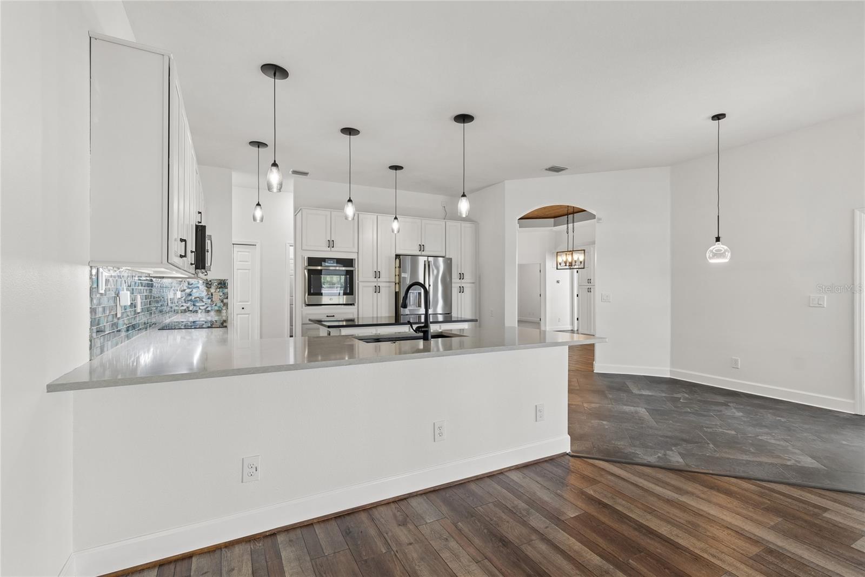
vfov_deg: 77.3
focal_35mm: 15
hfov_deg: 100.4
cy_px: 288
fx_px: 360
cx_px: 432
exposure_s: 1/8
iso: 100
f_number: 7.1
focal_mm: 10
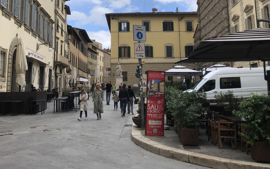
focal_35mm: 43
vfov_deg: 29.3
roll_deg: +2.0
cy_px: 36
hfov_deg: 46.2
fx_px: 316
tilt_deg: +10.3
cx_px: 132
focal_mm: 4
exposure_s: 1/1799
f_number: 1.8
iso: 20
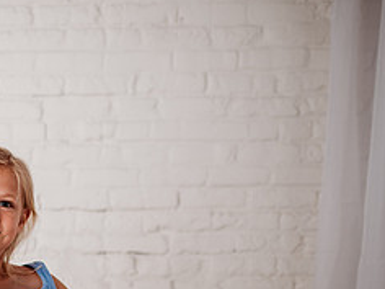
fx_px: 645
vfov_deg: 24.4
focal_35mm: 58
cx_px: -71
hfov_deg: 29.0
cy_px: 270
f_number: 2
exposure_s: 1/200
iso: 100
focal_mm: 24
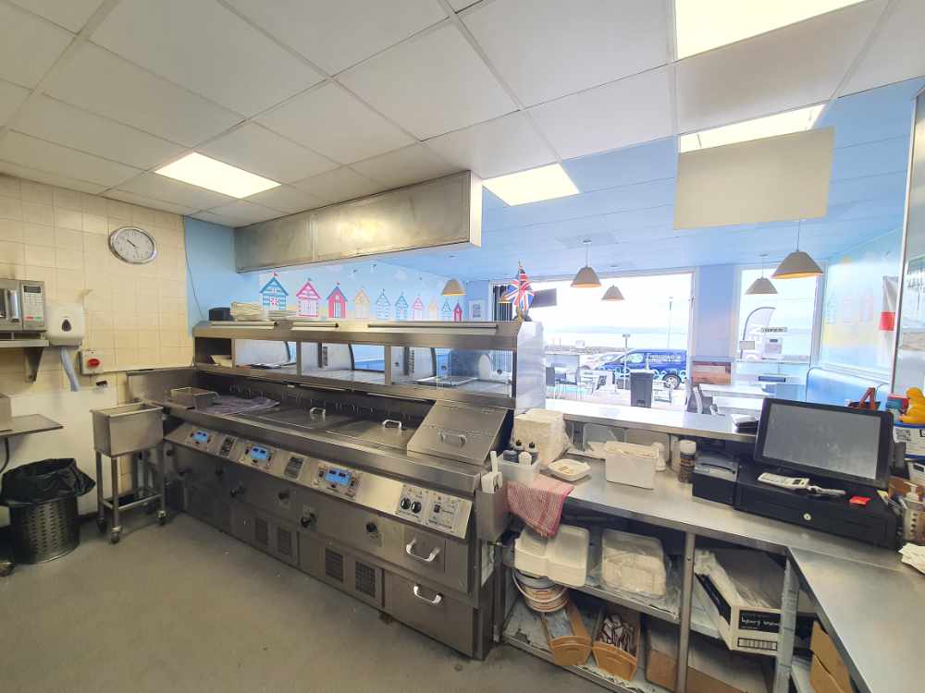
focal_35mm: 13
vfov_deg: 89.9
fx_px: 347
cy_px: 346
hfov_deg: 106.2
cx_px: 462
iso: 64
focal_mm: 1.8
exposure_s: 1/50
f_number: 2.2
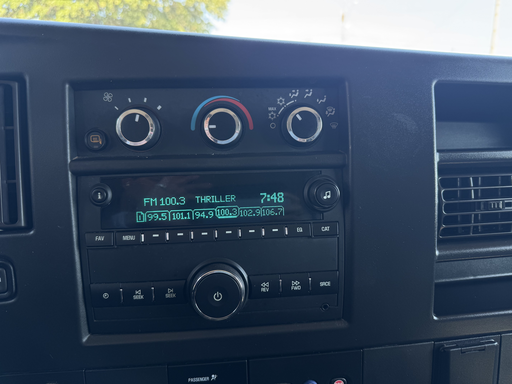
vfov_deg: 56.8
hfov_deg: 71.6
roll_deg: -0.1
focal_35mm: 24
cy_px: 192
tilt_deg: -16.7
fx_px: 355
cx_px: 256
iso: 80
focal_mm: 6.76
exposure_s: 1/121
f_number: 1.78
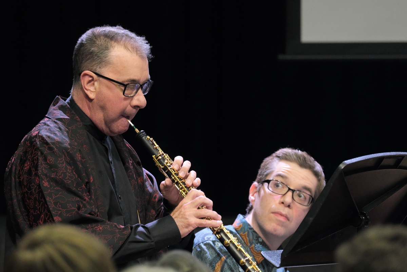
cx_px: 204
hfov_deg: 4.1
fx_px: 5675
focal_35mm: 502
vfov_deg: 2.7
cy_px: 136
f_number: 5.6
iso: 6400
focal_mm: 334.9
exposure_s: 1/100
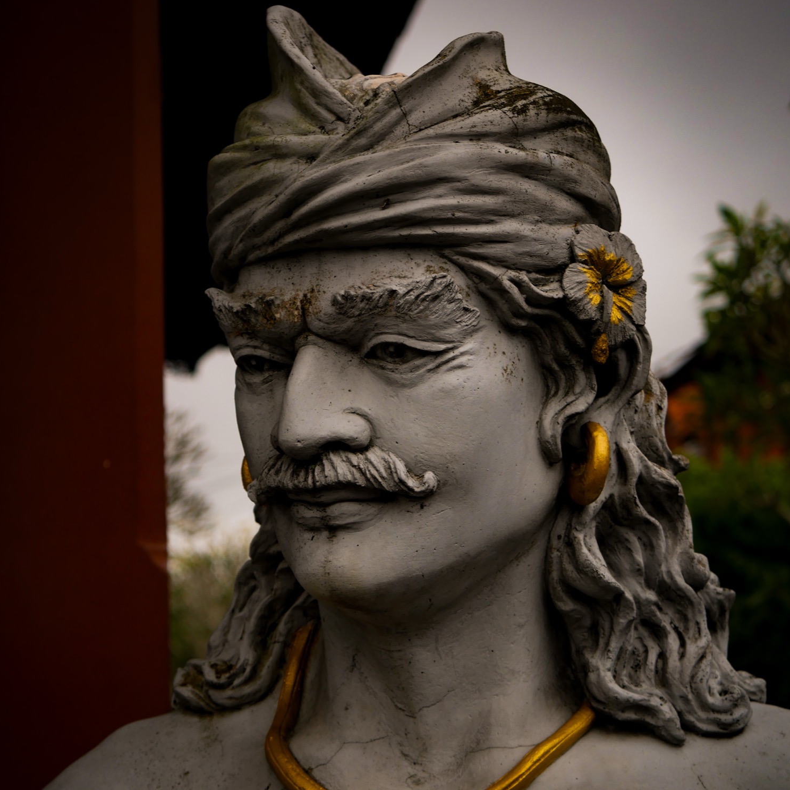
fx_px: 2763
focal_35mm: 107
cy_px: 458
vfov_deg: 16.3
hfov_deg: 16.3
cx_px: 396
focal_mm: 45
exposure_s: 1/125
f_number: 4
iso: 200
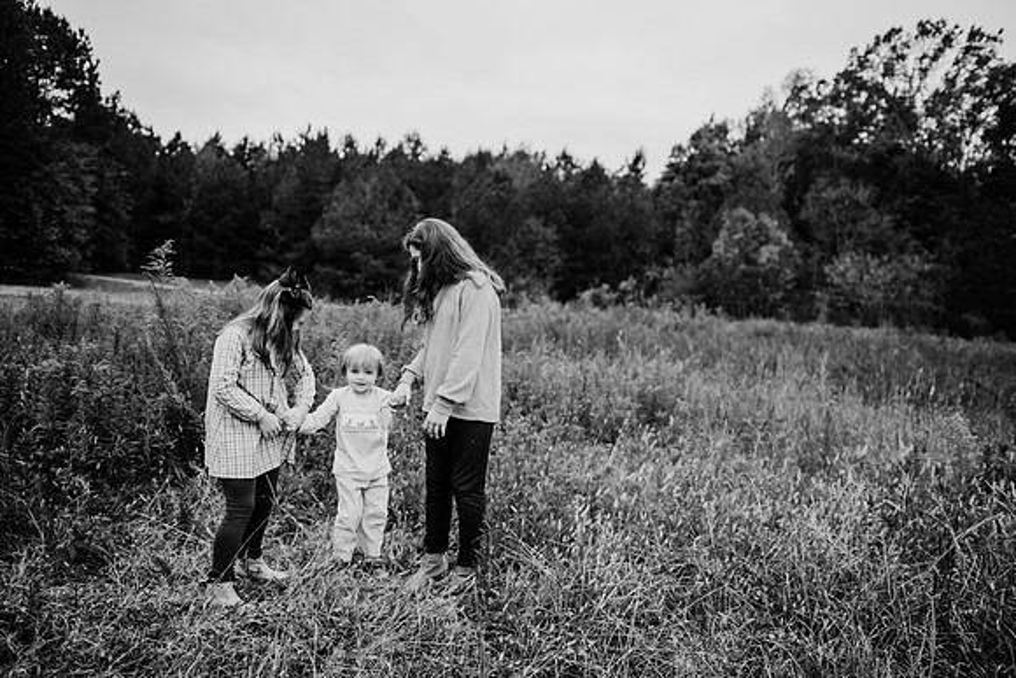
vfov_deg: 50.8
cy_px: 339
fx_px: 714
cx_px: 508
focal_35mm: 25
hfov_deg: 70.9
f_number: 2.2
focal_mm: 24
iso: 125
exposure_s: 1/800
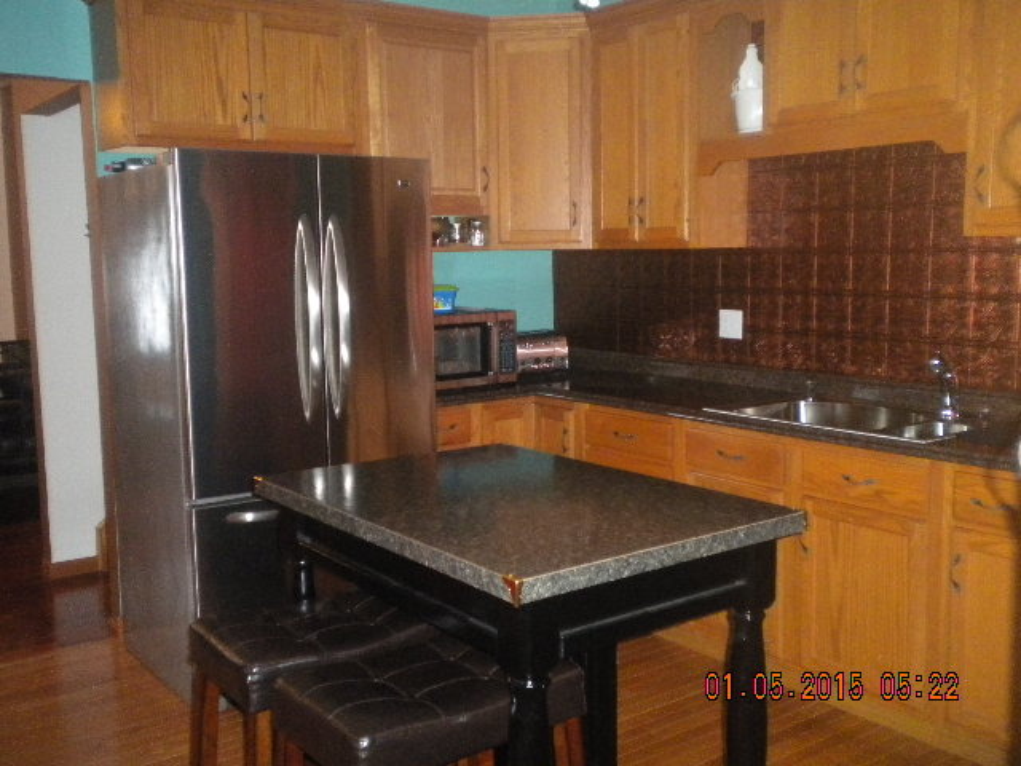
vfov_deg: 40.7
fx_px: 1032
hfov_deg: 52.6
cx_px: 510
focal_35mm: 35
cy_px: 383
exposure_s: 1/30
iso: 800
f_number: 3.1
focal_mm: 6.3
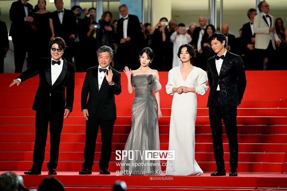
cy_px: 96
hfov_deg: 14.7
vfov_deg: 9.8
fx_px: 1115
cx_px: 144
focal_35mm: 140
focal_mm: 140
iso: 3200
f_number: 3.2
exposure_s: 1/1000
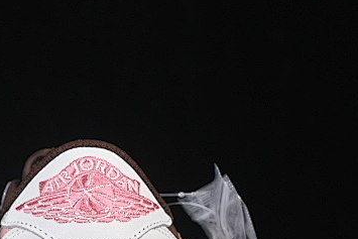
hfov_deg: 9.0
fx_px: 2268
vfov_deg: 6.0
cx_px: 1
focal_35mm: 228
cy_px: 172
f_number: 8
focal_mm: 50
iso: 160
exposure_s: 1/80
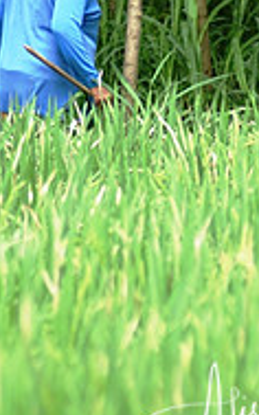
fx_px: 12342
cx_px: 169
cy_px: 0
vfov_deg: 1.9
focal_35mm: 1092
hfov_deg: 1.2
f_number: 5.6
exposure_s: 1/500
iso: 250
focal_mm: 300
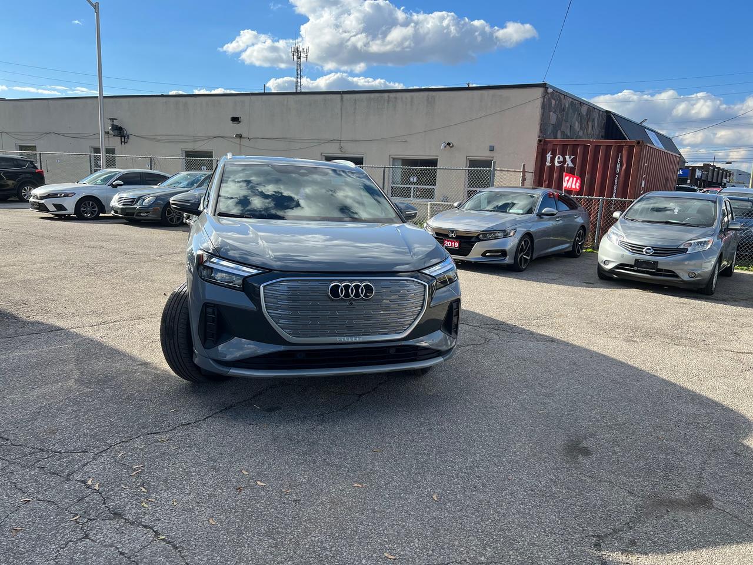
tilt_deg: -10.4
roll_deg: -2.3
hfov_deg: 67.3
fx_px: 566
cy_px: 282
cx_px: 376
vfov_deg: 53.1
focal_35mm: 26
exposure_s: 1/2165
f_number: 1.5
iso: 50
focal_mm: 5.7
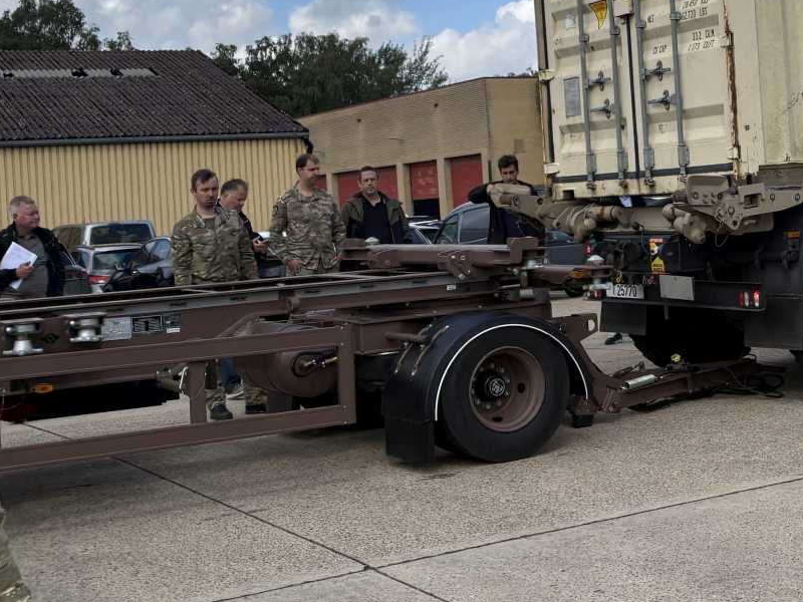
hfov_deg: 29.0
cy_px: 162
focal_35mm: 65
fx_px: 1508
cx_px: 662
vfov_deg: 22.4
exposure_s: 1/4065
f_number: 1.6
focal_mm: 5.96
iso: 50
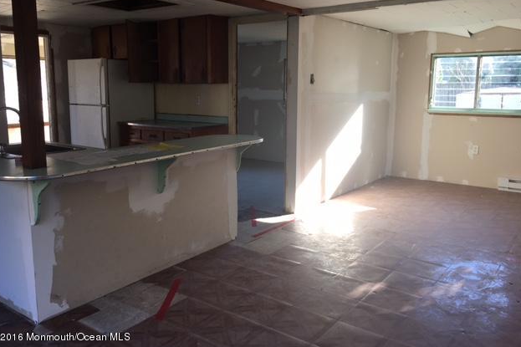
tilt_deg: -8.0
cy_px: 153
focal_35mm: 31
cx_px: 255
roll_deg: +0.4
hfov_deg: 60.3
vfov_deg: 42.2
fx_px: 448
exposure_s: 1/60
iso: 32
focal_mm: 4.15
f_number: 2.2
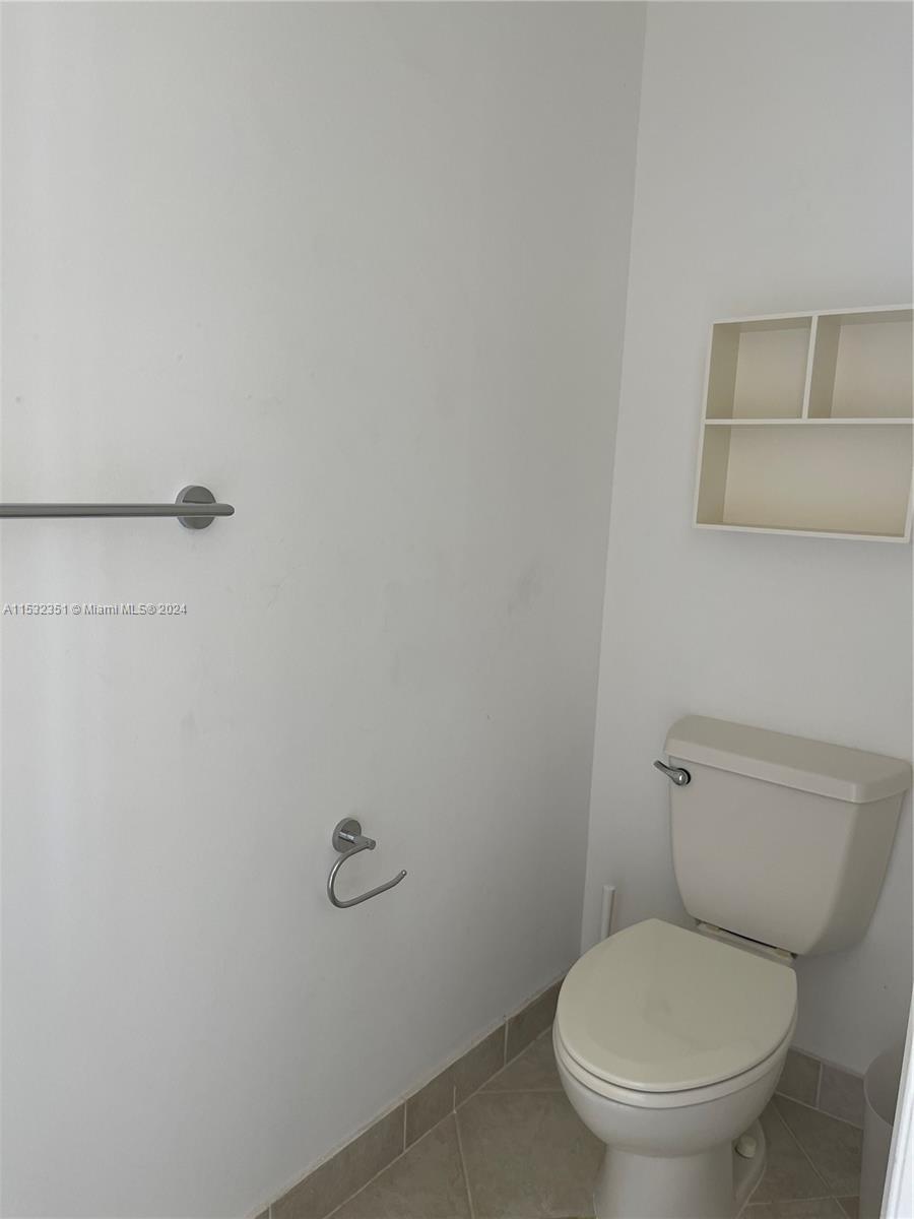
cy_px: 610
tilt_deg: -8.9
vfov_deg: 69.4
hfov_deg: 54.9
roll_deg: -3.2
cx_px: 457
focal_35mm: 25
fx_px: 880
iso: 100
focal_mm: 5.1
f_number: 1.6
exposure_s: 1/121
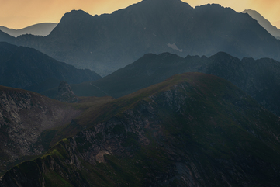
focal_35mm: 166
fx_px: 1292
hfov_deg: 12.3
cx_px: 81
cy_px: 103
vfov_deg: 8.3
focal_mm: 100
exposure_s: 1/1000
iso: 50
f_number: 4.5
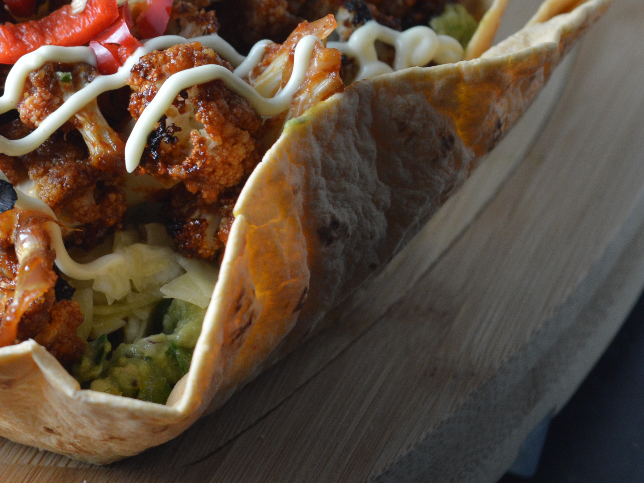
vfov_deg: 8.3
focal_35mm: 179
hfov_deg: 10.9
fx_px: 3332
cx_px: 14
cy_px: 55
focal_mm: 55
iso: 400
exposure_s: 1/80
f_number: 5.6
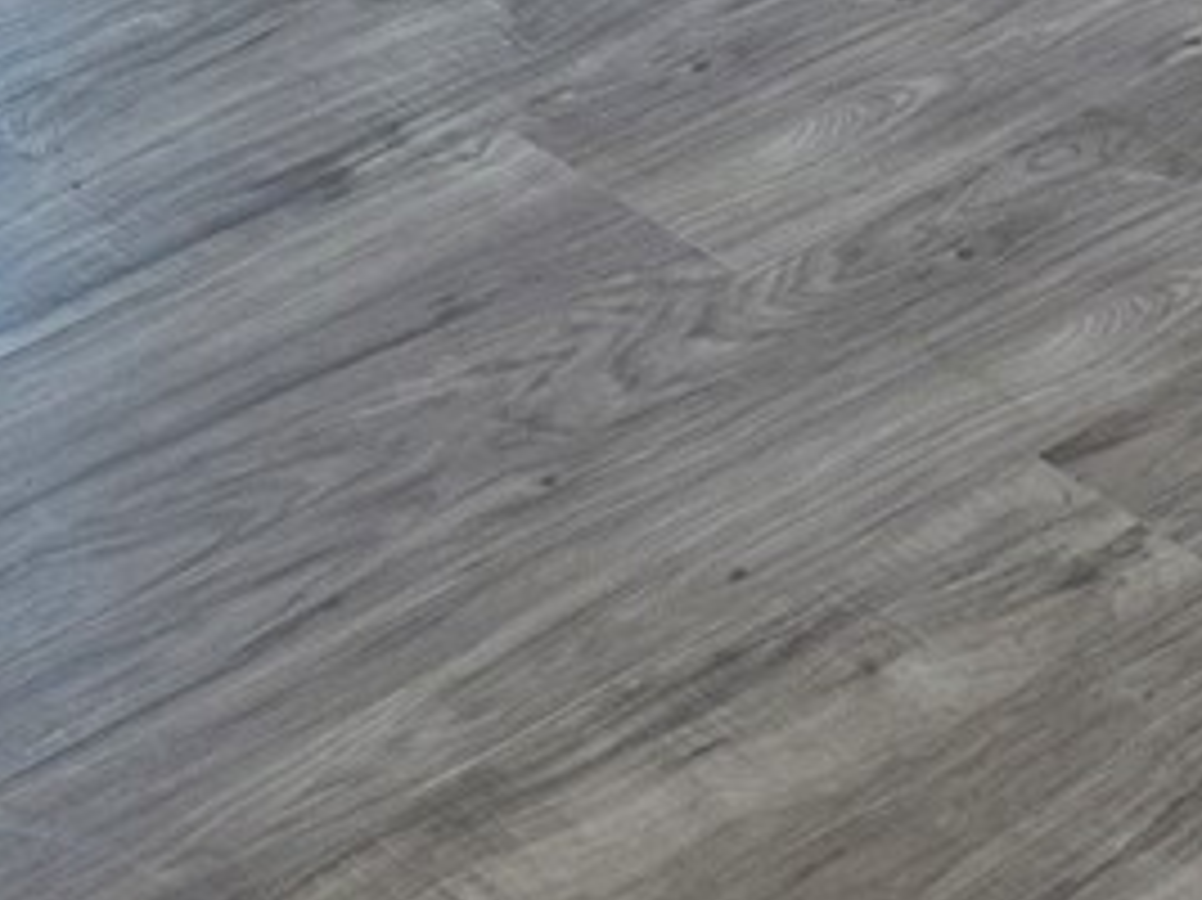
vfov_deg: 10.3
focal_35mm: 138
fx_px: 4790
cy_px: -495
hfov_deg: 14.2
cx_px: 212
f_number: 1.8
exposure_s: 1/180
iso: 50
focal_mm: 5.4
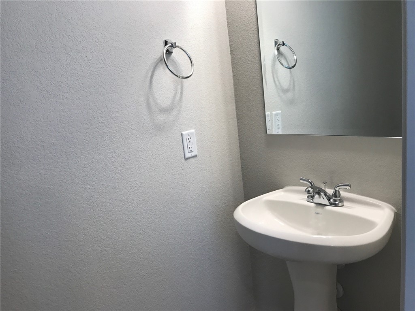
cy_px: 156
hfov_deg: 63.4
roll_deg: +8.6
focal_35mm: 28
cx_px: 208
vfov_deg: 49.7
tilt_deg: -10.6
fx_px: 336
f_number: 1.8
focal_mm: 3.99
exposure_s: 1/40
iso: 25
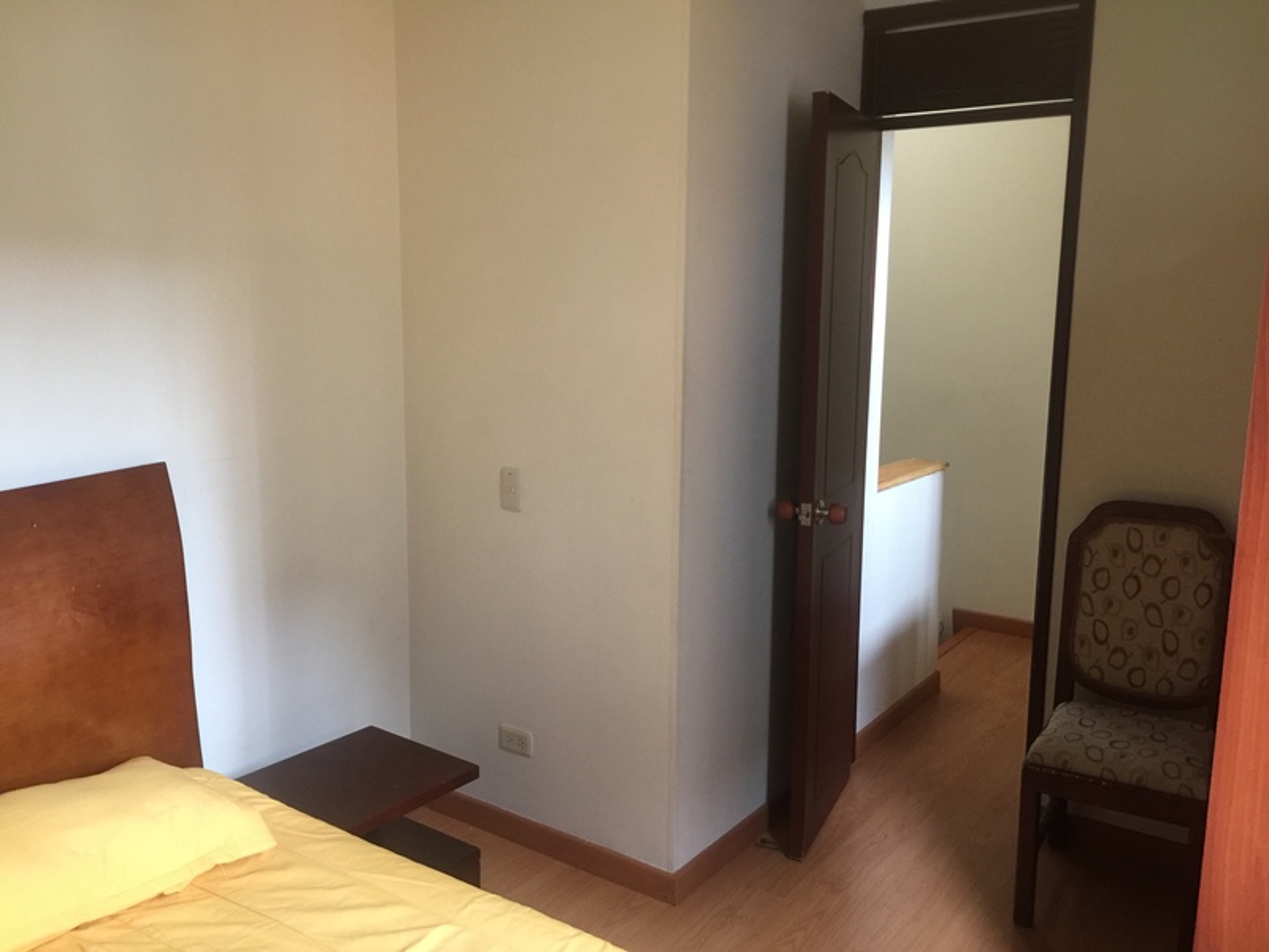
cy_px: 476
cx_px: 634
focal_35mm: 29
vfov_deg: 48.2
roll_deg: -1.4
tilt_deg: -8.0
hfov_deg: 61.7
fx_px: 1063
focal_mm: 4.15
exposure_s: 1/15
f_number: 2.2
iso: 80
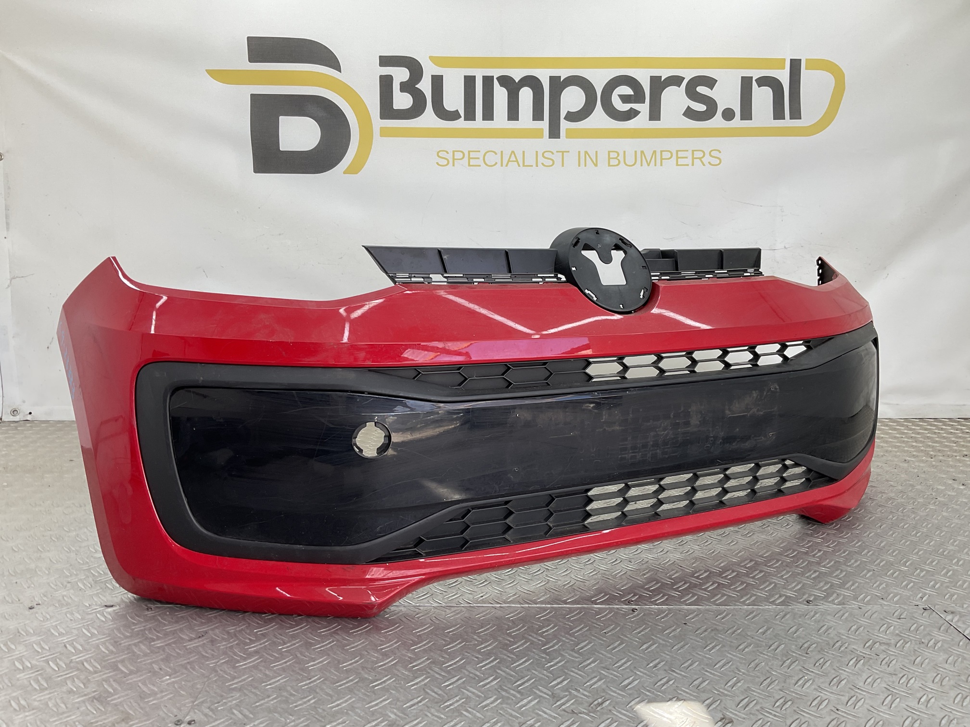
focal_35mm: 29
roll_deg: -1.7
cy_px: 364
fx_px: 813
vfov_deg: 48.2
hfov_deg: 61.7
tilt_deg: -10.5
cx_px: 485
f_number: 1.8
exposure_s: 1/116
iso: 16
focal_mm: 3
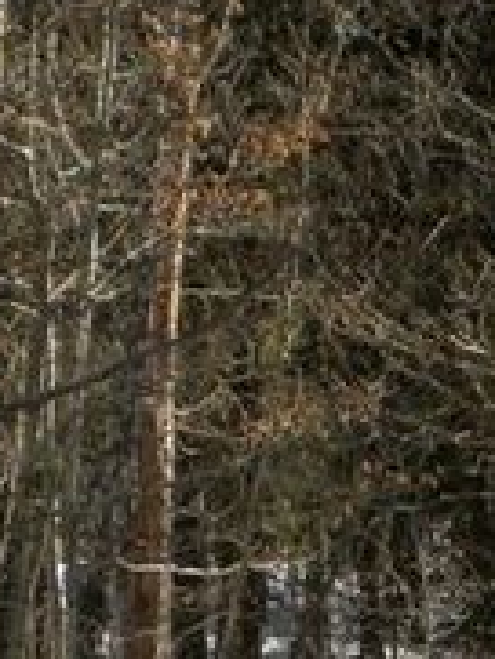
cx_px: 515
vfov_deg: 13.6
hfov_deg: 10.5
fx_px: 2666
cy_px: 839
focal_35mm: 140
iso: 83
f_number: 4.6
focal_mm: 6.3
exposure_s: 1/264
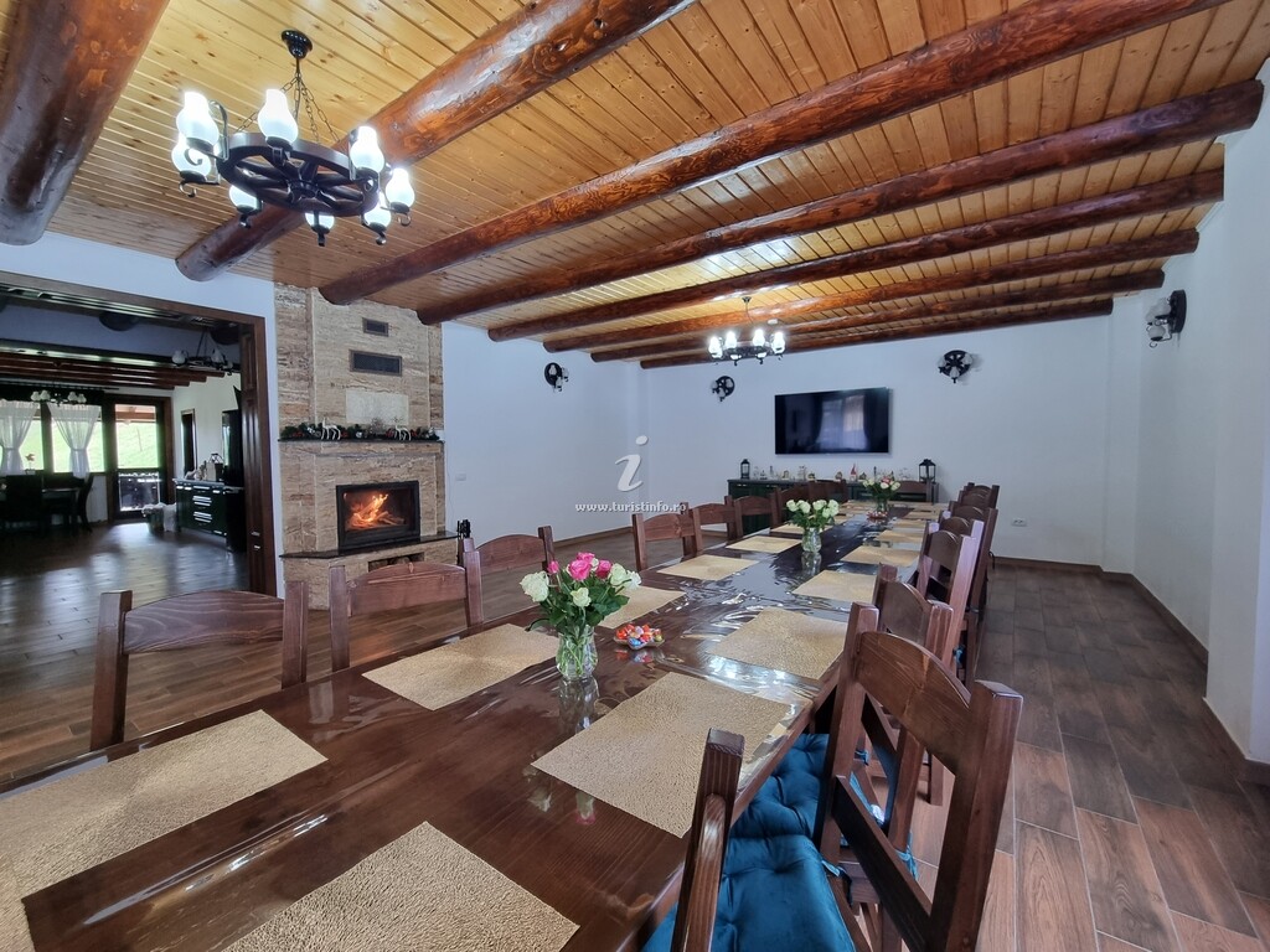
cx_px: 635
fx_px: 477
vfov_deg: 89.9
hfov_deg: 106.2
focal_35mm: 13
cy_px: 476
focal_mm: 2.2
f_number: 2.2
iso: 250
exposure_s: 1/50
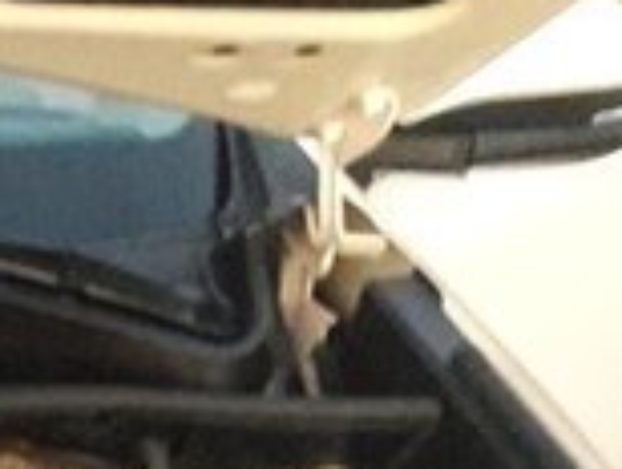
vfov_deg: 11.7
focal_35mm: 120
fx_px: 2160
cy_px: 754
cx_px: -618
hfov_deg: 13.9
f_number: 1.9
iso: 800
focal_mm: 3.7
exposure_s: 1/17
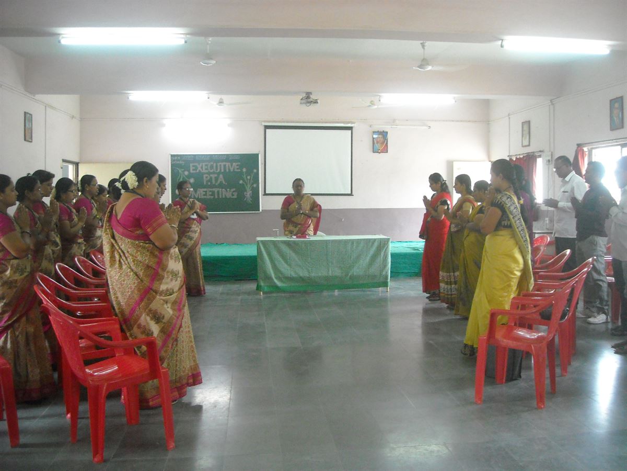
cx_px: 314
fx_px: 634
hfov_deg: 52.6
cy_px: 236
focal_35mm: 35
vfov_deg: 40.7
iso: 400
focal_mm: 5.7
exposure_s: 1/33
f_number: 2.8
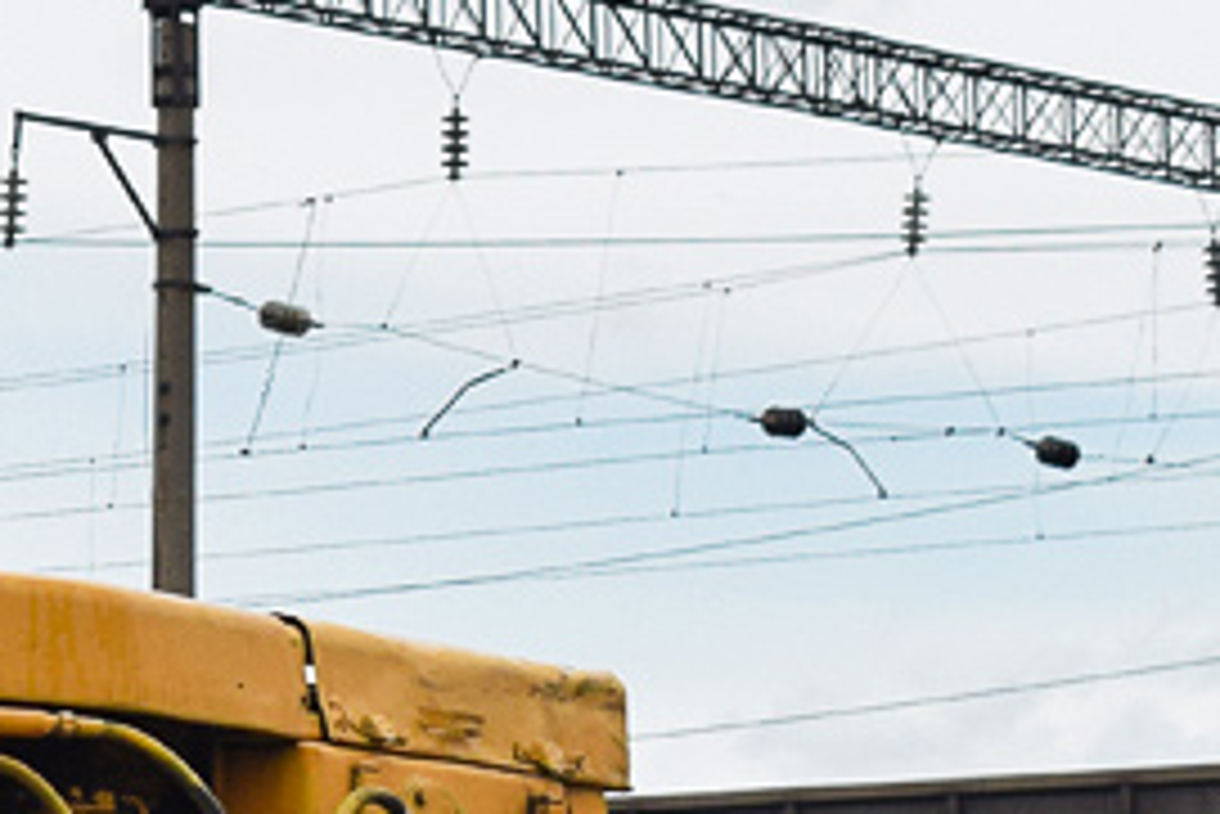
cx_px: -572
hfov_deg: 8.4
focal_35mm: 239
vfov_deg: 5.7
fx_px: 8103
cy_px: 706
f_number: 6.3
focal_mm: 36
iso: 400
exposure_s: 1/640
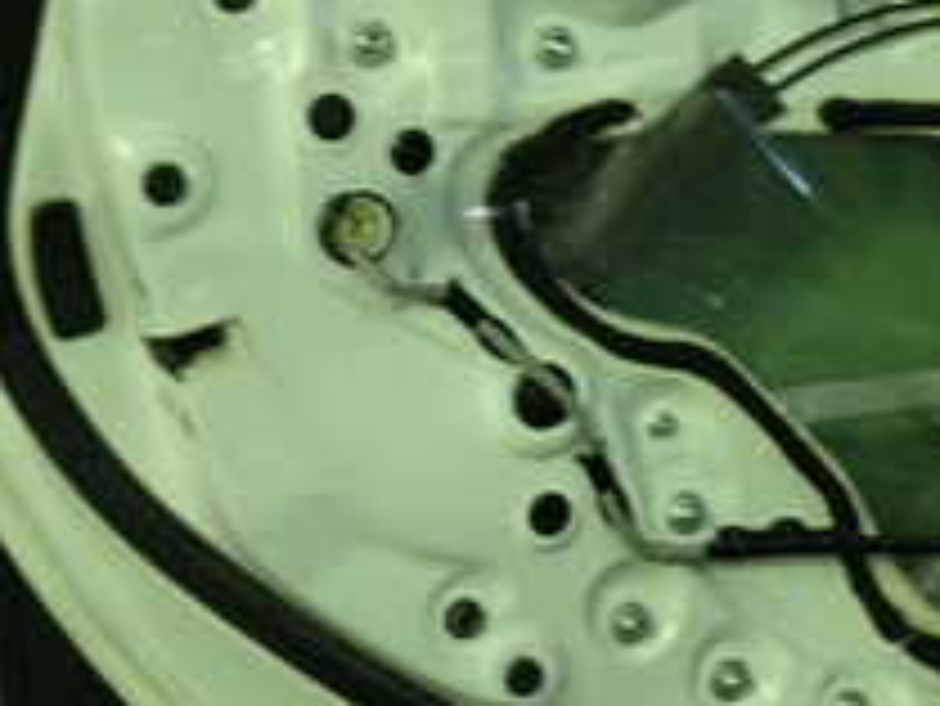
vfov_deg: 17.1
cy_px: 211
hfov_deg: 21.8
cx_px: 985
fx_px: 2337
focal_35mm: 86
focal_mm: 5.4
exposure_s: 1/30
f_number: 2.3
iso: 320
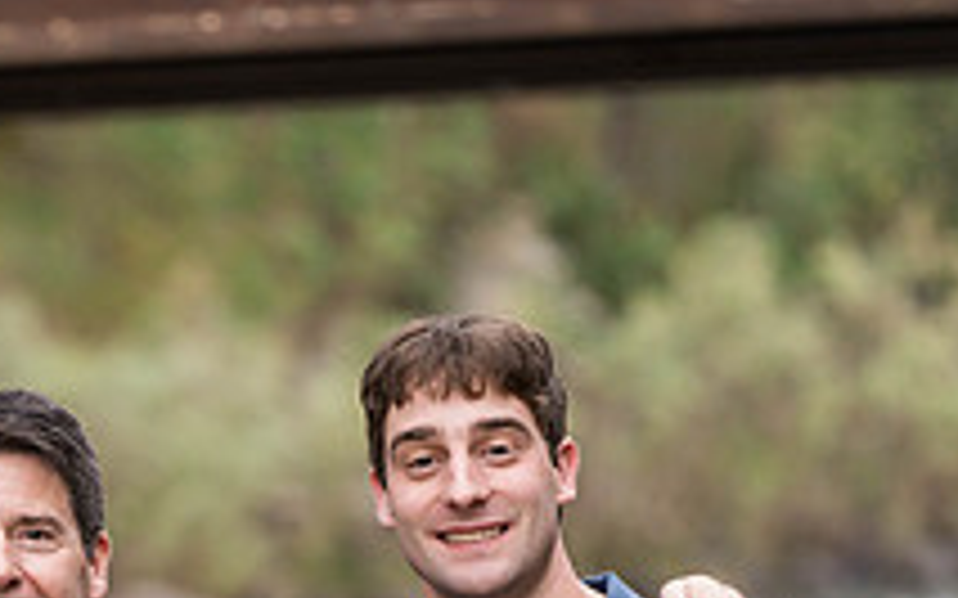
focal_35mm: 328
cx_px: -22
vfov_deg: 4.0
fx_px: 8561
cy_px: 780
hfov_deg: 6.4
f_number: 2.8
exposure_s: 1/100
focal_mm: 118
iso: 320
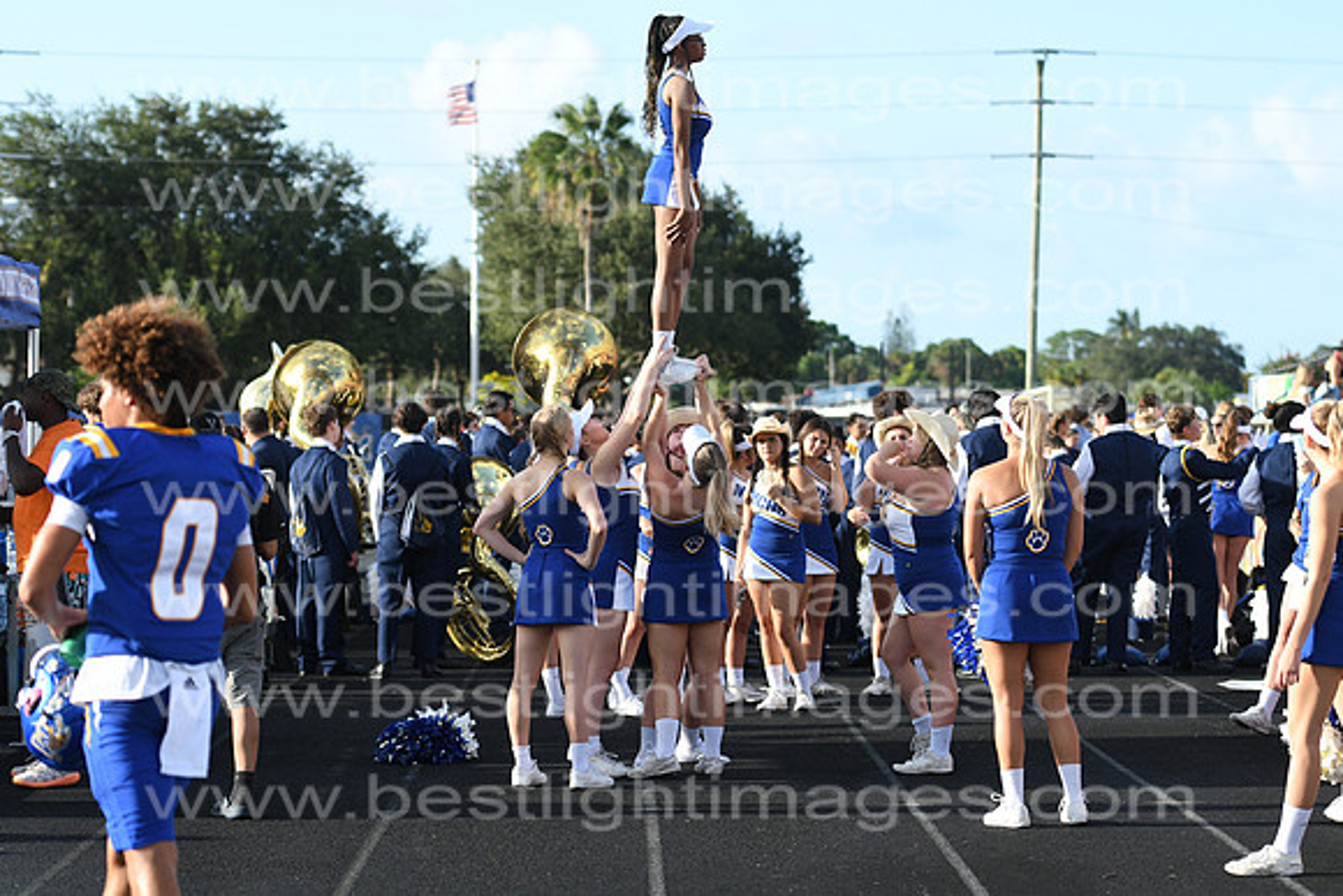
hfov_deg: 17.1
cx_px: 672
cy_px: 448
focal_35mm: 120
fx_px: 4478
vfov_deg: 11.4
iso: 200
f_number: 4
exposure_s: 1/1600
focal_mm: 80
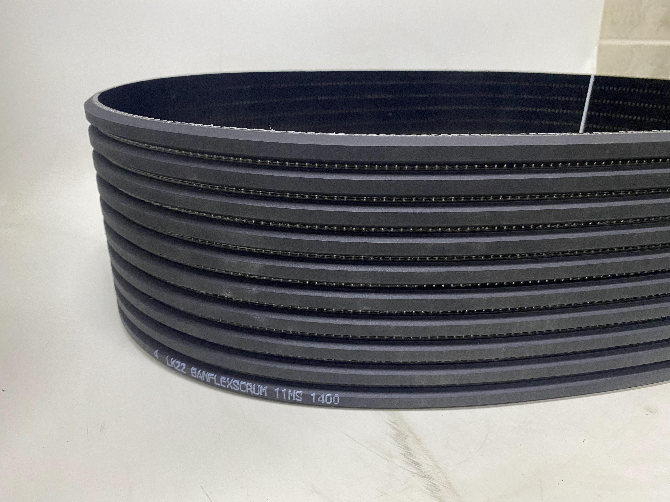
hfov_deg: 67.3
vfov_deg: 53.1
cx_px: 335
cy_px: 251
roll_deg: +0.2
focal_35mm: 26
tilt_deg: -20.8
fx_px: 503
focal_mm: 4.25
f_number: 1.8
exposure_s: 1/50
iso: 320
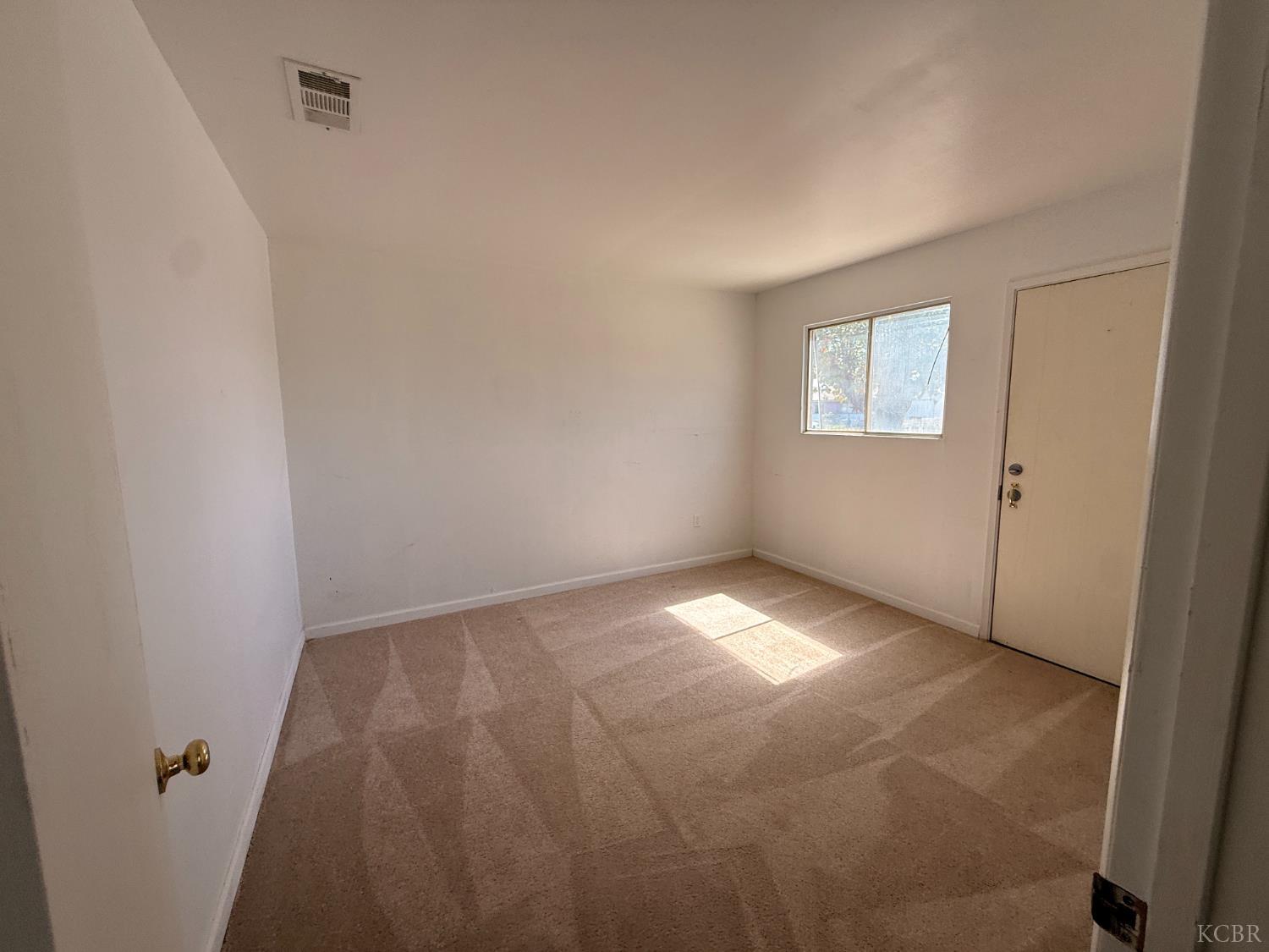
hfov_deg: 102.1
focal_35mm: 14
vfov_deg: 85.7
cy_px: 476
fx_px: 513
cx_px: 634
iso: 64
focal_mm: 2.22
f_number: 2.2
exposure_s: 1/125
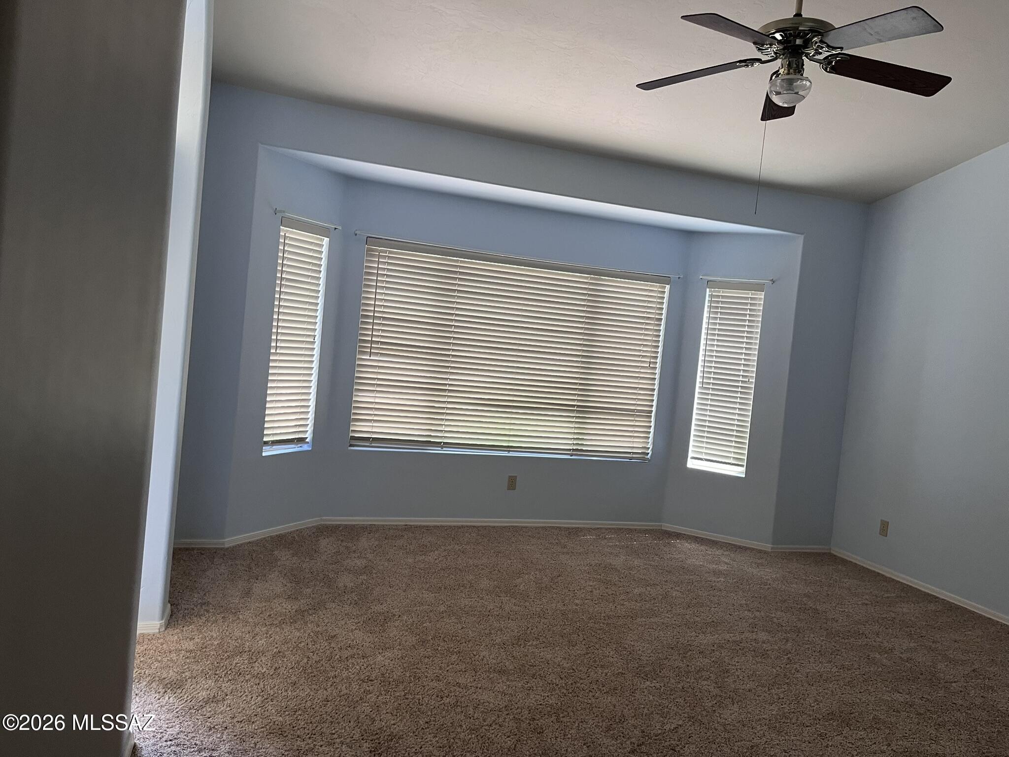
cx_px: 504
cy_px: 378
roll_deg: -4.6
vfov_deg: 53.1
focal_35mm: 26
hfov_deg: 67.3
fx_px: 758
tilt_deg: -1.1
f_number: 1.6
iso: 160
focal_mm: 5.1
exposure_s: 1/60
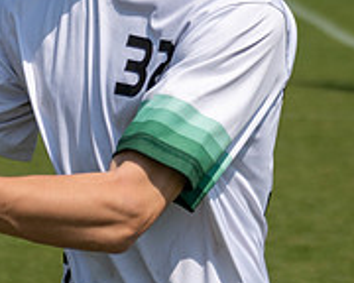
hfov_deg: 4.5
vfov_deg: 3.6
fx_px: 4516
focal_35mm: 431
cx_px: 126
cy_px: -121
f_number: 4.5
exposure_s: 1/2000
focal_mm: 85
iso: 140
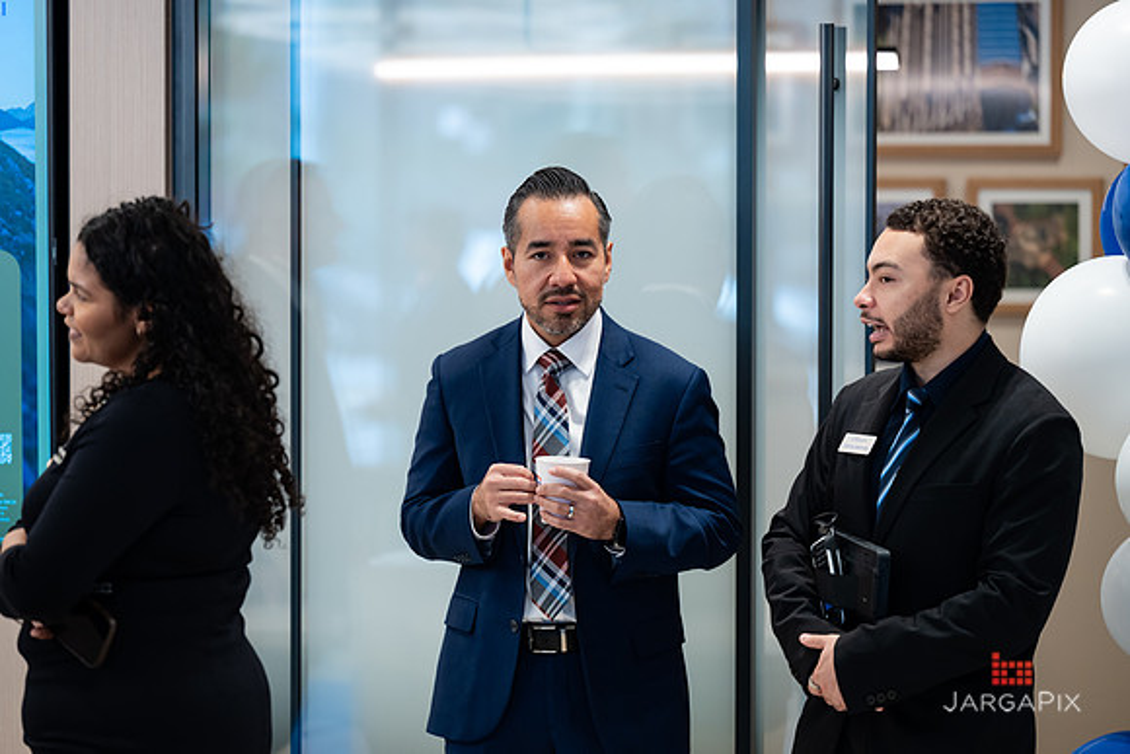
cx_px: 565
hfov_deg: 16.4
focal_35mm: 125
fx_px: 3928
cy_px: 377
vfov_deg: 11.0
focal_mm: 125
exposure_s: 1/200
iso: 800
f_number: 3.2
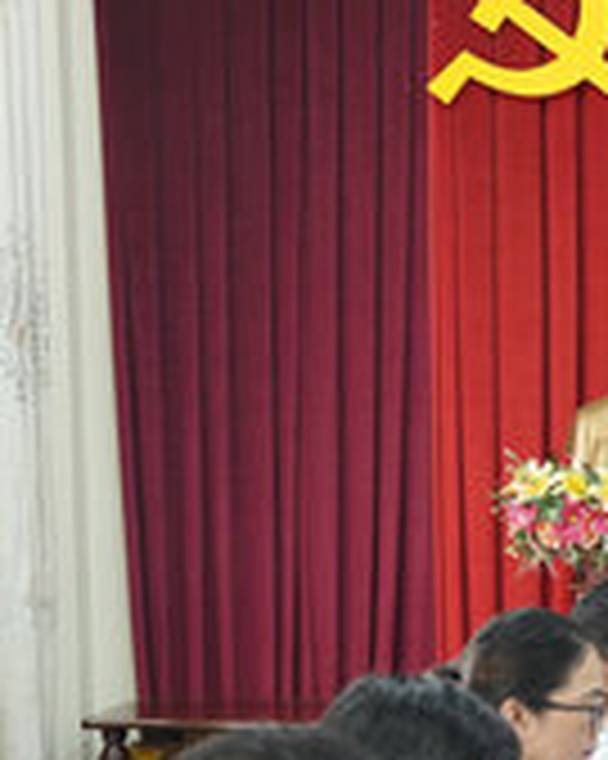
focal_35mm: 117
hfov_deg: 12.2
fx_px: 2634
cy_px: 625
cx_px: 1072
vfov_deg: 16.3
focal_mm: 39
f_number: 2.8
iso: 2000
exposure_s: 1/200
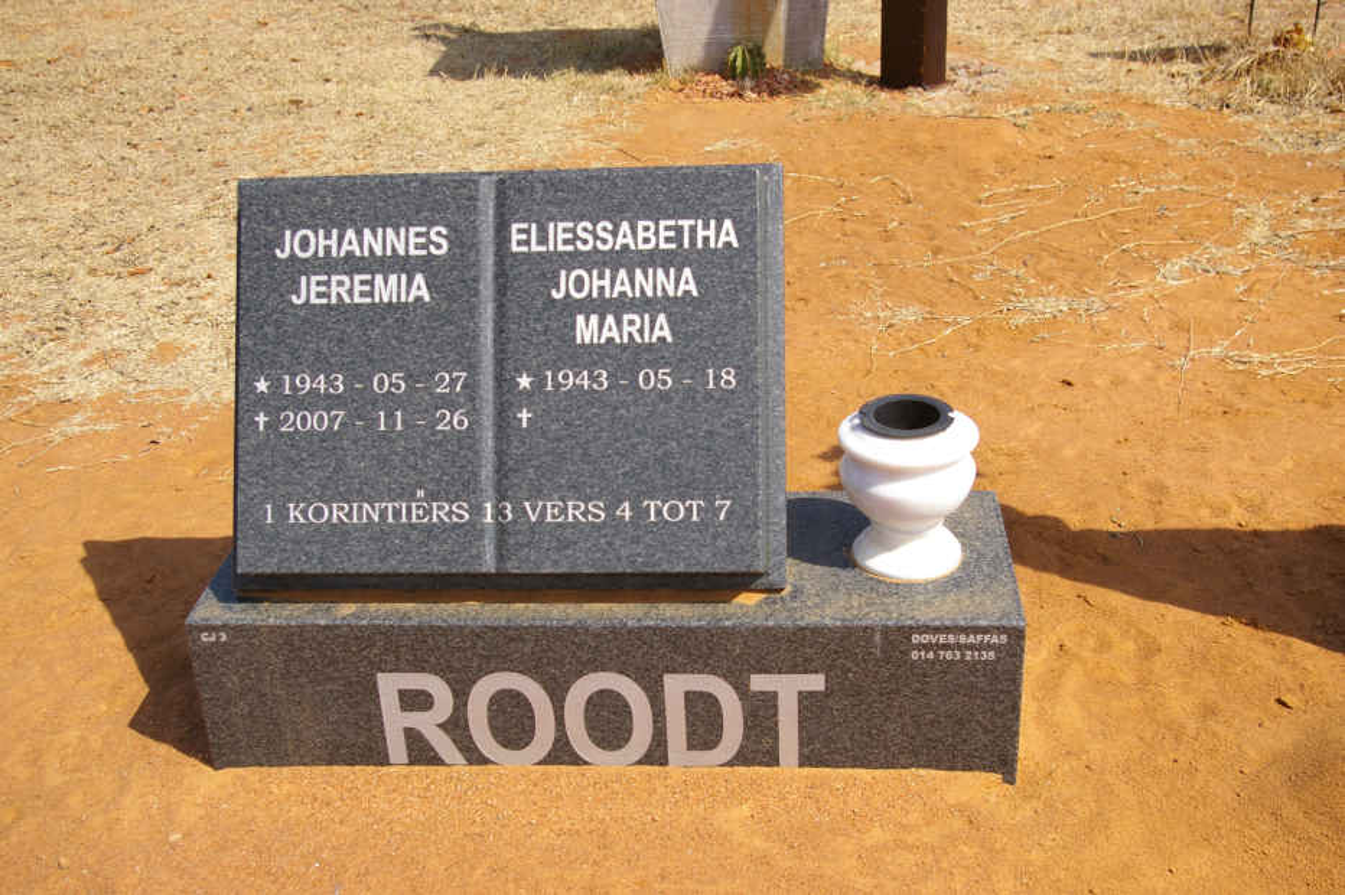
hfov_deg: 46.4
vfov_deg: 31.8
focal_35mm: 42
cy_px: 448
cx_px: 672
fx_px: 1568
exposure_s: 1/750
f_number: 5.6
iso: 200
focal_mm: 28
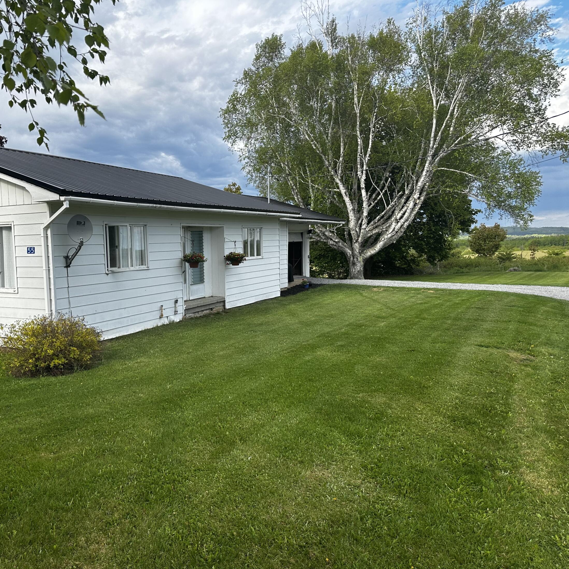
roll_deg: +1.1
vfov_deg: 55.6
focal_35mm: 29
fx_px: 539
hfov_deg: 54.4
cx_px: 185
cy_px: 290
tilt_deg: -4.1
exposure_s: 1/2028
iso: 80
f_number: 1.78
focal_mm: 6.86
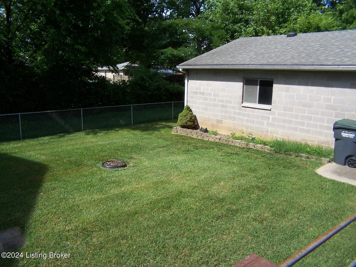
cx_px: 178
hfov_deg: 49.0
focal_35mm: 38
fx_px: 391
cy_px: 134
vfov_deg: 37.7
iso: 80
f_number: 2.8
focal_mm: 6.3
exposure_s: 1/750
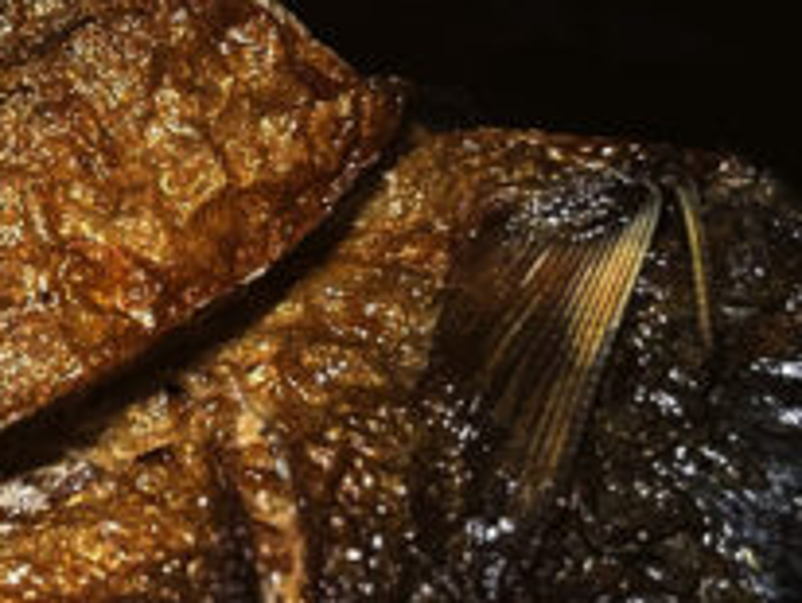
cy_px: 86
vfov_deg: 11.5
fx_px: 2992
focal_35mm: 129
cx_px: -35
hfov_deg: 15.0
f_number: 1.5
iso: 160
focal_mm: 5.7
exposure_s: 1/60
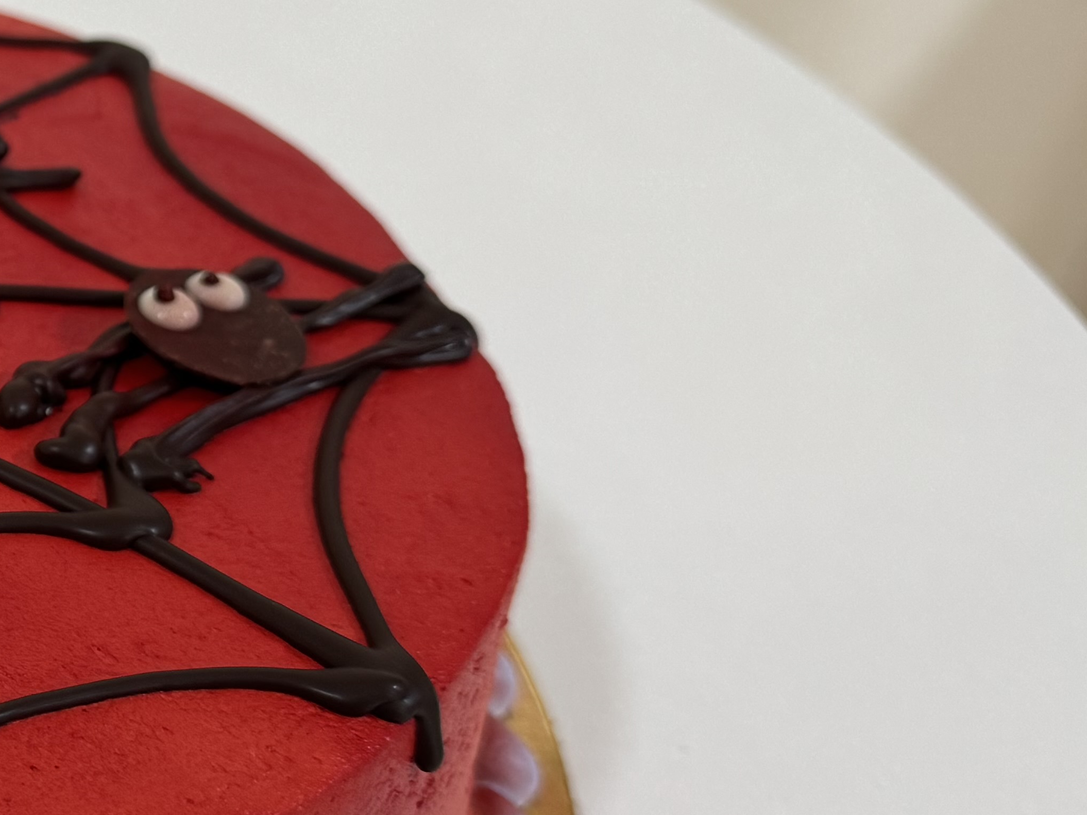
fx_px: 2104
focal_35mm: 67
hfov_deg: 24.5
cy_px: 372
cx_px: -394
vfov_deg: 21.9
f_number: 1.78
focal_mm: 6.76
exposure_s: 1/50
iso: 125
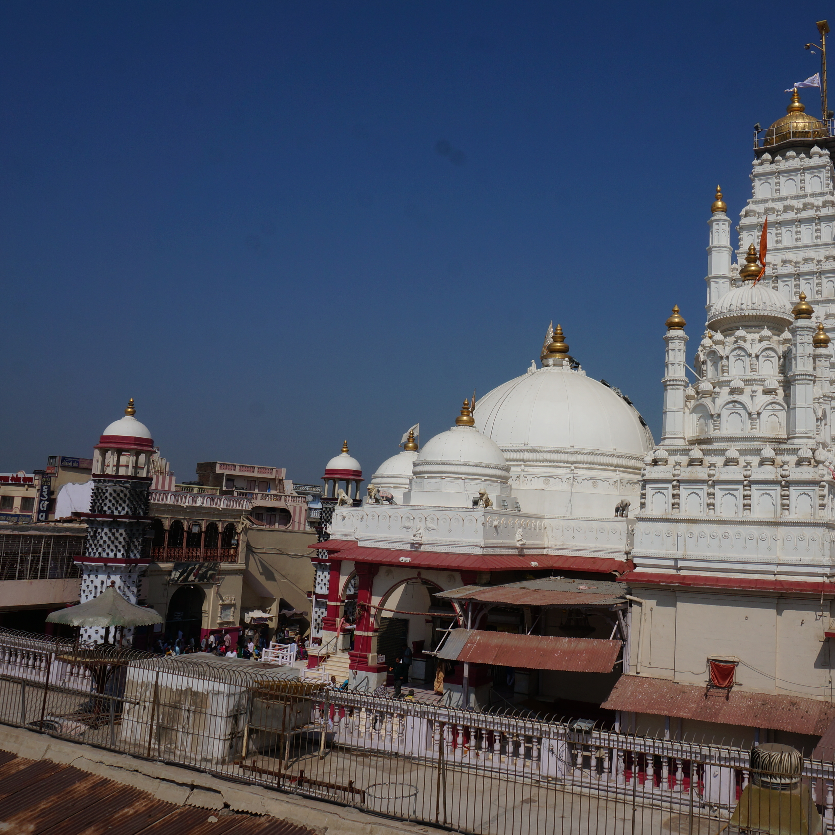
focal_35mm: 31
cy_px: 413
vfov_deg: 52.5
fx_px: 846
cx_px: 554
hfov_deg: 51.6
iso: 100
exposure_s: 1/400
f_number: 13
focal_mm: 16
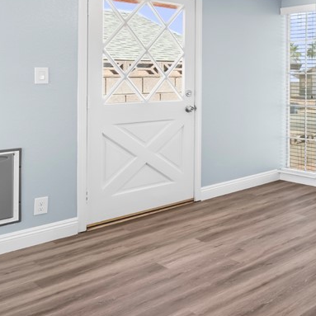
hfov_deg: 32.1
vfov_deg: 39.7
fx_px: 423
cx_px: 401
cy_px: 76
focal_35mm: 41
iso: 400
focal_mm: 17
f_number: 8
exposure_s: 1/15
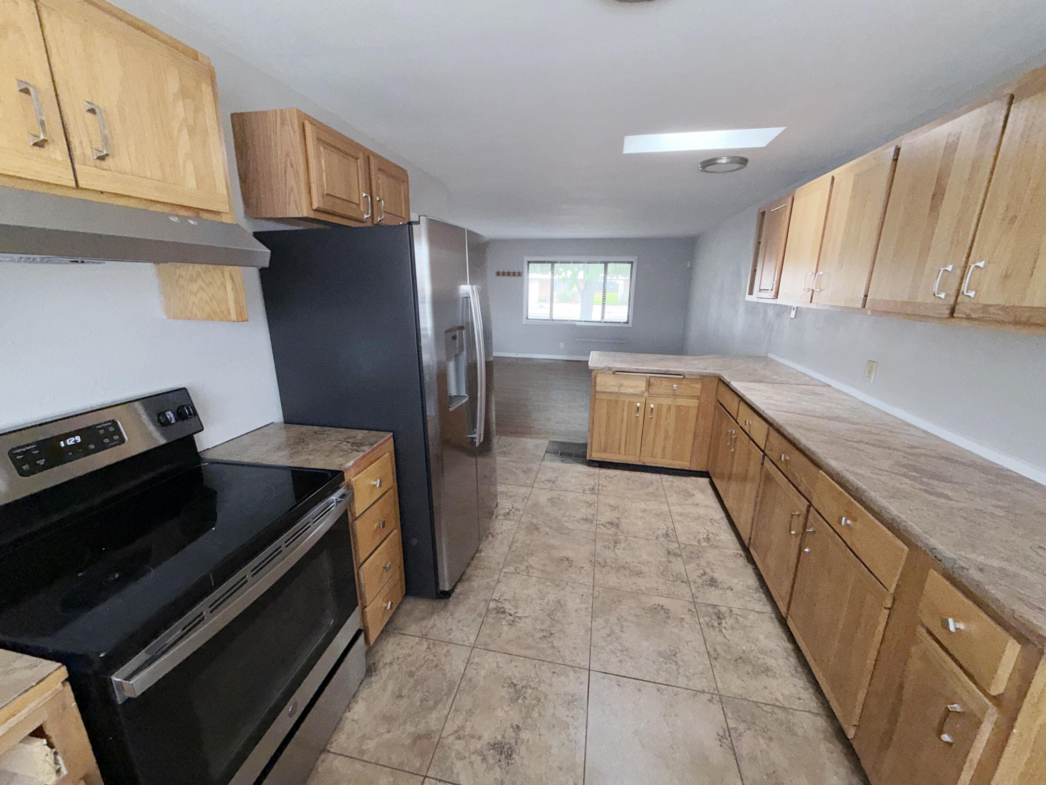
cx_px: 523
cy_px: 392
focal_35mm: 14
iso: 80
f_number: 2.2
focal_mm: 2.22
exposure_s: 1/97
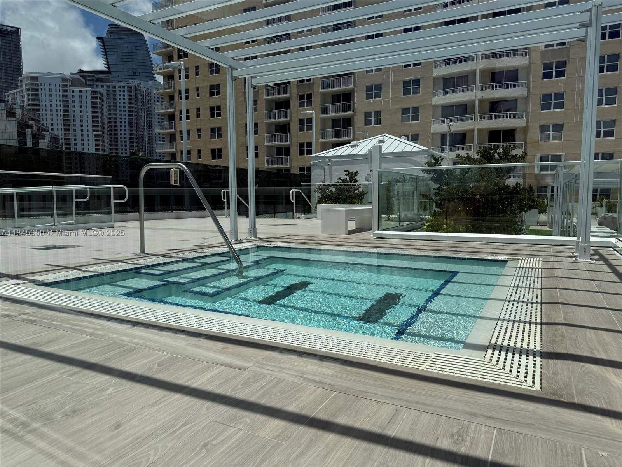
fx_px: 431
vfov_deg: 56.8
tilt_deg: -4.9
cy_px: 234
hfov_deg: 71.6
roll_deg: -0.3
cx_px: 311
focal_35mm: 24
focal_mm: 6.76
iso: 80
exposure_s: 1/11905
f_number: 1.78
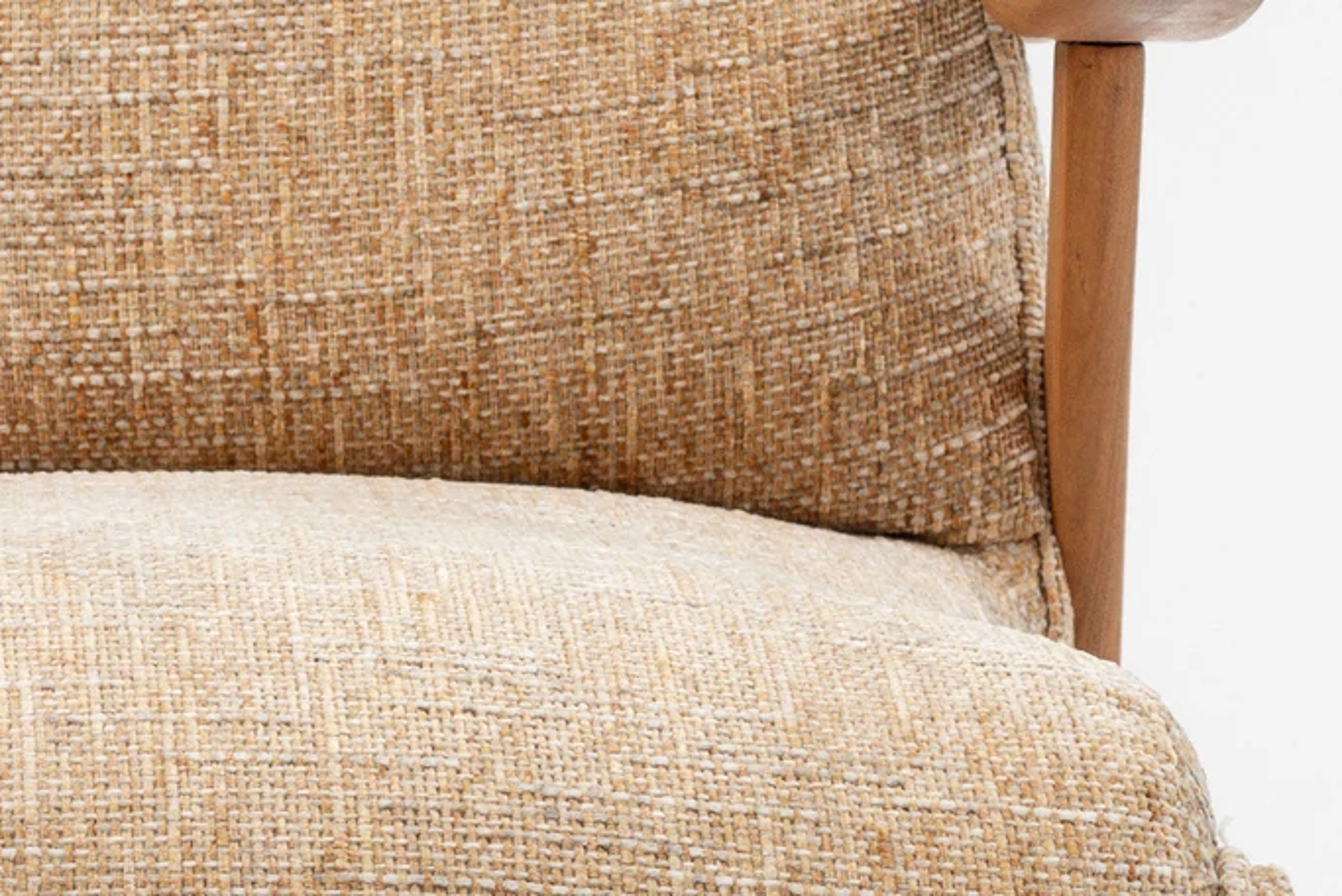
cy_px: 497
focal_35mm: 281
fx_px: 10479
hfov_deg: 7.3
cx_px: 104
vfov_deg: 4.9
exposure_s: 1/80
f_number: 8
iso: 250
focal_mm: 50
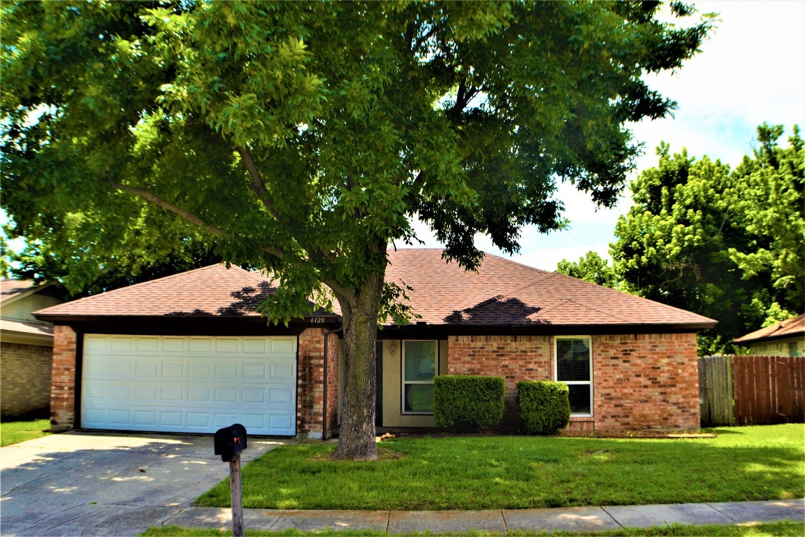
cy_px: 268
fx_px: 1006
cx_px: 402
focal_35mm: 45
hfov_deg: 43.6
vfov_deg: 29.9
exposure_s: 1/200
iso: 100
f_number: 8
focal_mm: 30
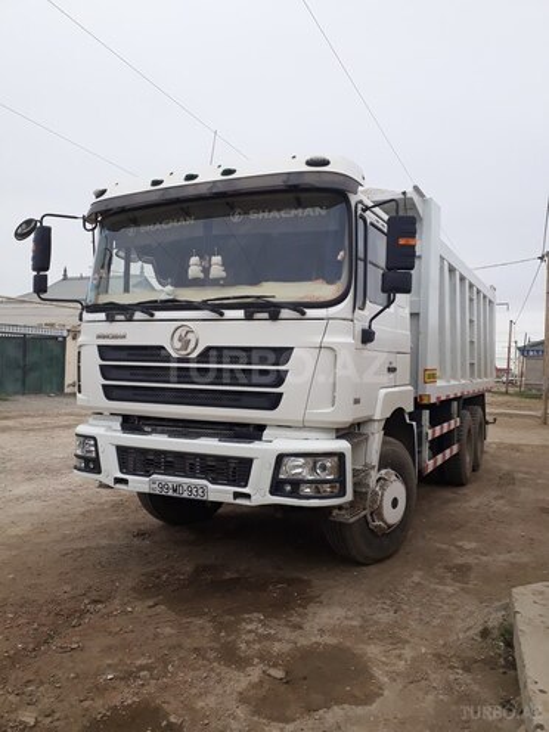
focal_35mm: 27
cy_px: 366
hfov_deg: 51.4
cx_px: 274
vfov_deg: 65.3
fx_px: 571
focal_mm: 3.6
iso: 40
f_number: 1.9
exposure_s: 1/266
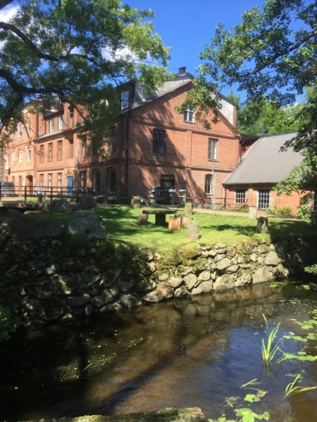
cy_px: 211
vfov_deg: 61.6
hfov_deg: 48.2
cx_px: 158
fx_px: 354
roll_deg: -1.5
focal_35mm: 29
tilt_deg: -2.8
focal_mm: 4.15
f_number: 2.2
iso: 25
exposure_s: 1/553
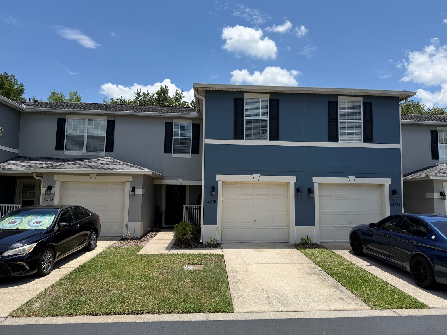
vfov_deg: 54.9
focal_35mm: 25
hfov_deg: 69.4
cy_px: 165
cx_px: 230
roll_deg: -0.5
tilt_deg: +6.5
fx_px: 323
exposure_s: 1/4673
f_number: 1.78
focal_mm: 6.76
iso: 80
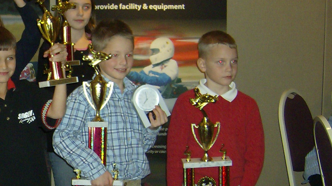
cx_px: -10
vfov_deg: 13.4
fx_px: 792
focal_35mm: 90
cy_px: 122
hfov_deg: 22.6
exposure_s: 1/60
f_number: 2.8
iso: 200
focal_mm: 6
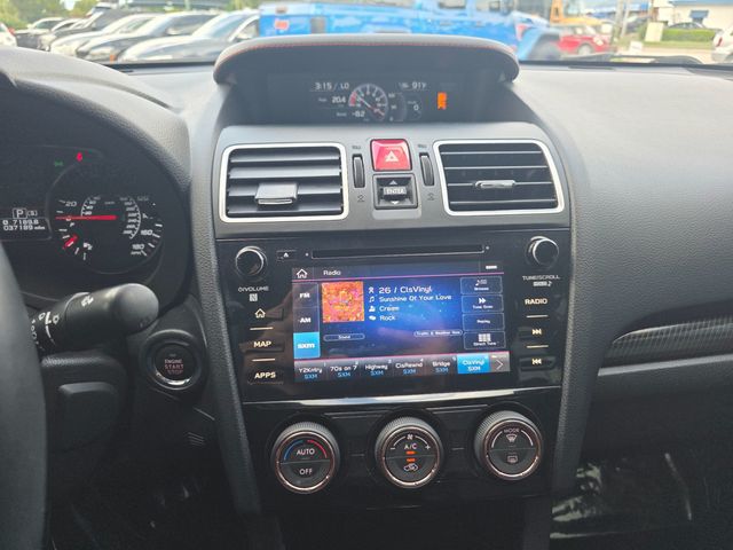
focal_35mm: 23
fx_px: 487
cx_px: 366
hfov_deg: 73.9
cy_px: 275
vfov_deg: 58.9
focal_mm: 6.3
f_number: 1.7
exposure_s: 1/180
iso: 64
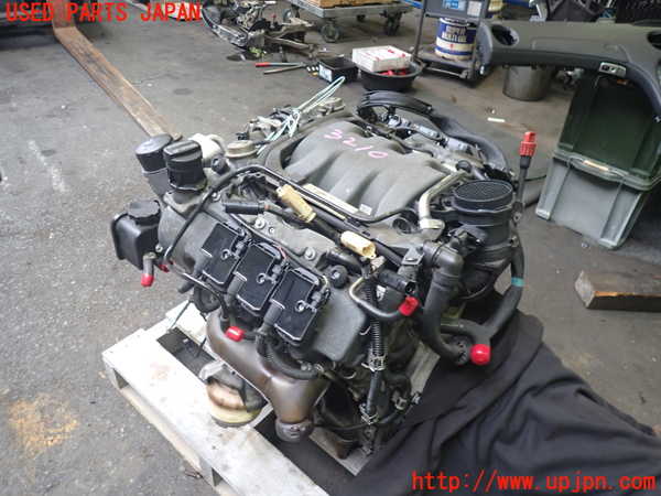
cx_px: 330
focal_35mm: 25
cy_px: 248
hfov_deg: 69.4
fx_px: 477
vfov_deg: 54.9
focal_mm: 4.5
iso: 250
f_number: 2
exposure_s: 1/40
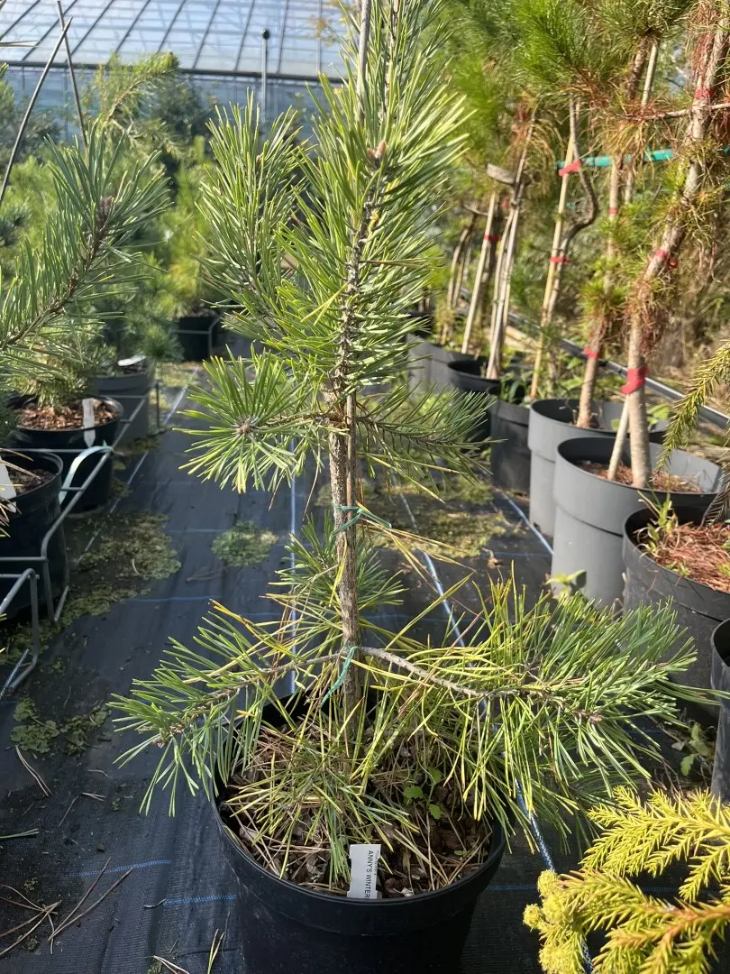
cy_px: 487
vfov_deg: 67.3
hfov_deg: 53.1
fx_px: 731
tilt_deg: -19.0
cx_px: 365
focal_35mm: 26
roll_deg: -4.2
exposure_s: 1/737
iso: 50
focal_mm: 5.1
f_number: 1.6
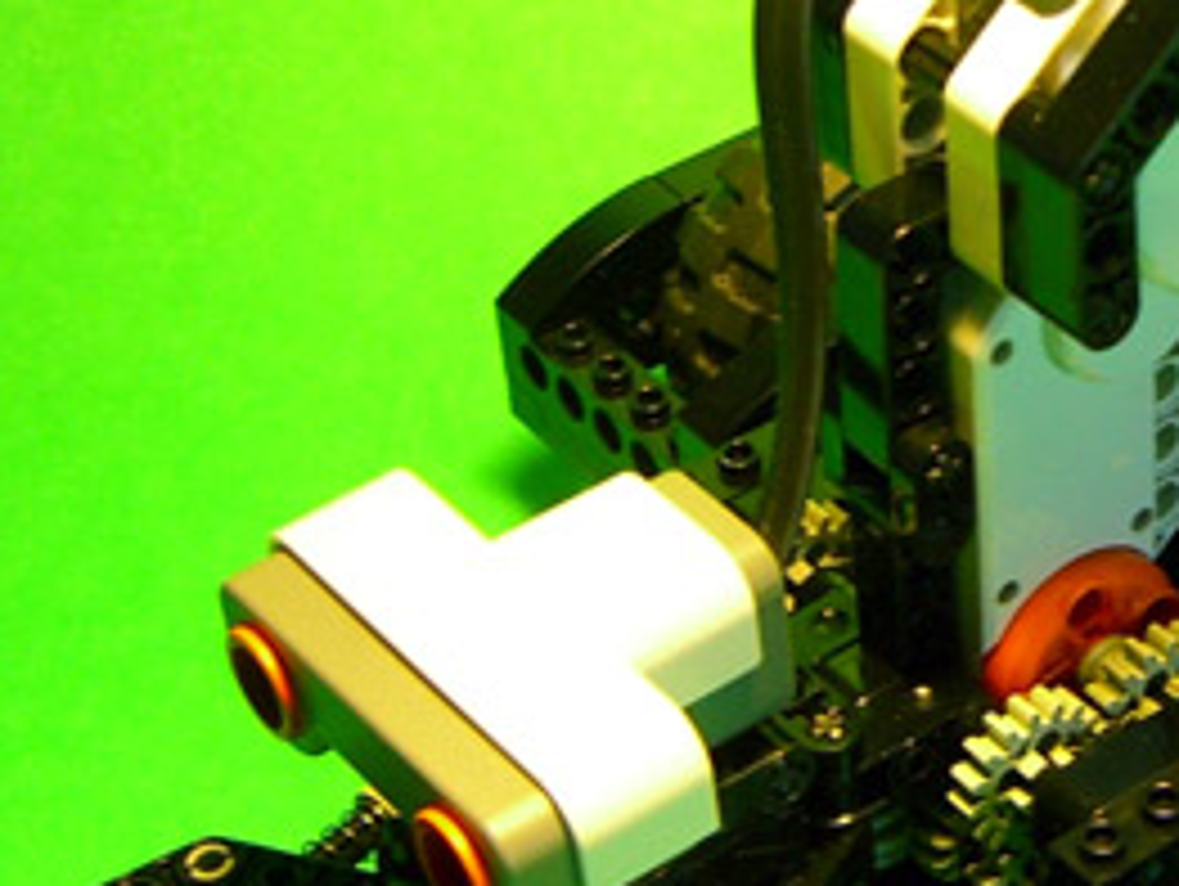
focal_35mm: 116
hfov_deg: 16.6
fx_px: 3955
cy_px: 373
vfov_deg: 12.8
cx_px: 1220
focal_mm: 7.9
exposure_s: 1/20
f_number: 2.8
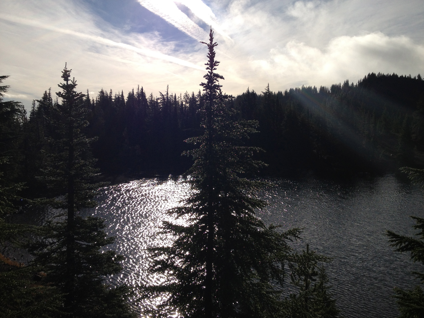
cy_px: 159
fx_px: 429
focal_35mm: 35
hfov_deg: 52.6
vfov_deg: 40.7
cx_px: 212
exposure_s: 1/6135
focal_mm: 4.28
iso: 64
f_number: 2.4
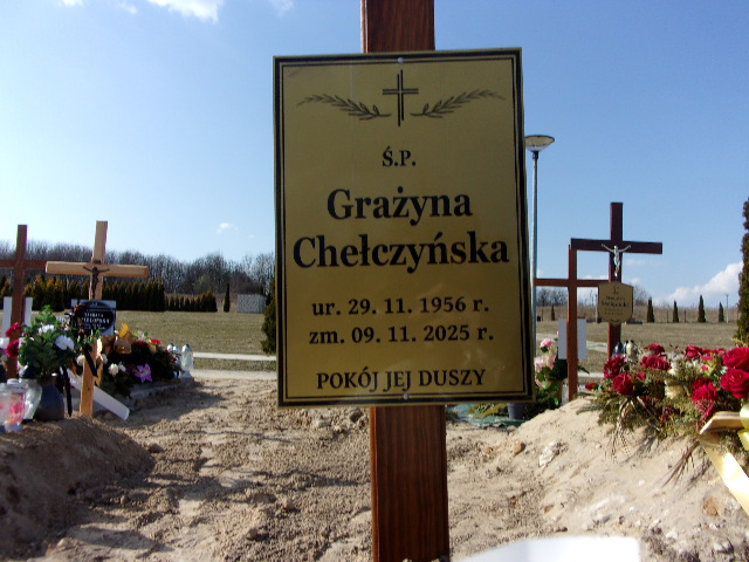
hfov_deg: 63.4
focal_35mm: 28
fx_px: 606
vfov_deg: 49.7
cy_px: 281
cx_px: 374
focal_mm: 5.1
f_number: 10.8
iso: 80
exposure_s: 1/100
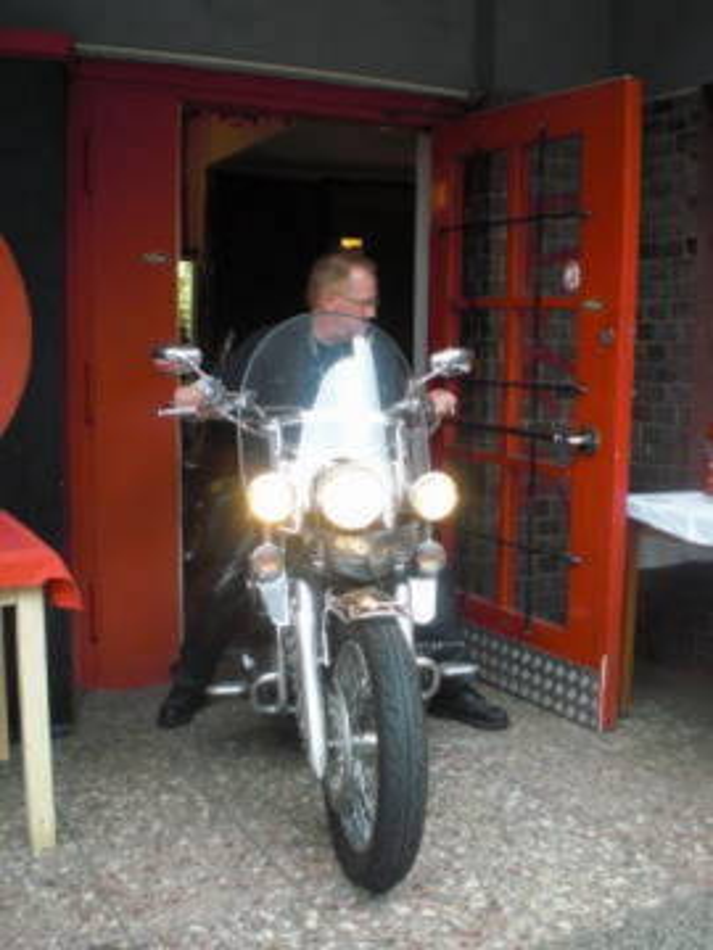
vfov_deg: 49.0
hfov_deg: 37.7
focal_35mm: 38
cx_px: 356
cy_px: 475
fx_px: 1044
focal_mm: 6.3
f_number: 3.1
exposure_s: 1/50
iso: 200
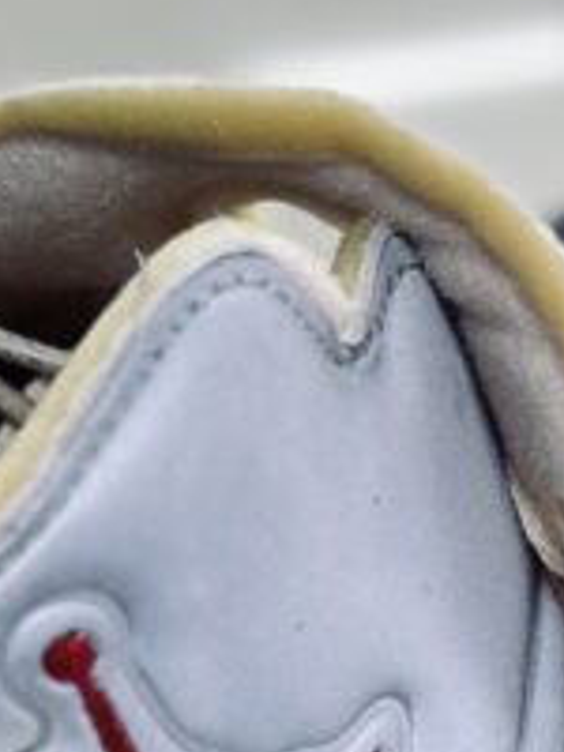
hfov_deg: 6.6
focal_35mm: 224
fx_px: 4866
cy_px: 1303
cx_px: 692
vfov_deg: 8.5
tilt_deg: -55.4
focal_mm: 6.86
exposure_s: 1/100
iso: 64
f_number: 1.78
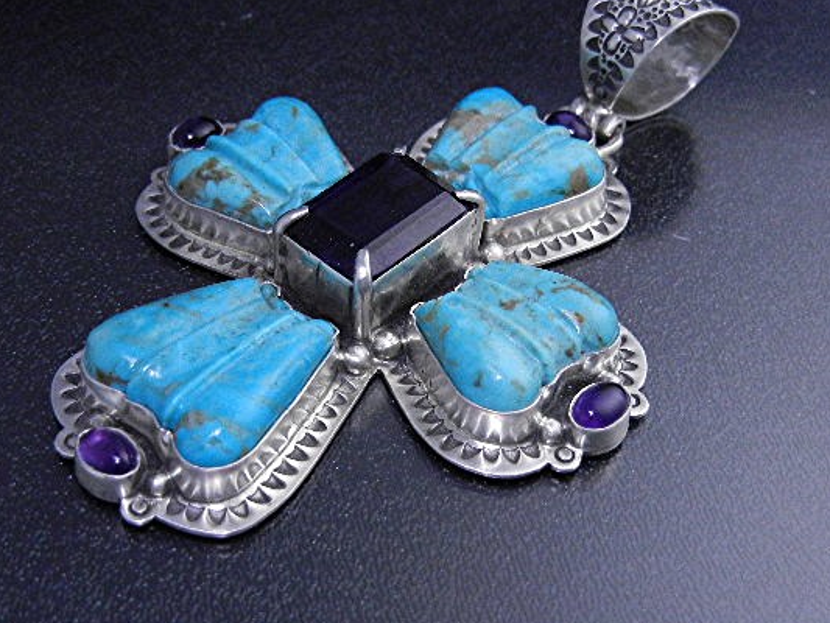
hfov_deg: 35.5
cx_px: 414
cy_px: 285
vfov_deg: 27.0
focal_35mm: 54
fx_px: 1295
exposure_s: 1/30
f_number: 7.6
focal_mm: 8.1
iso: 800
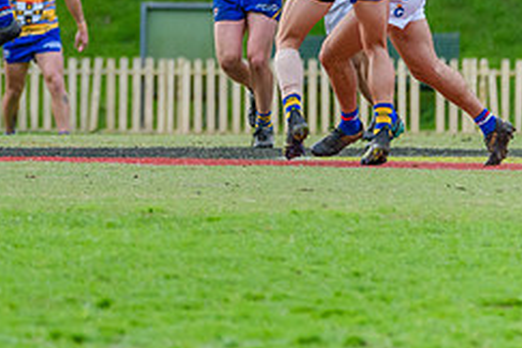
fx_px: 14252
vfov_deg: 1.4
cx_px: 34
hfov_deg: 2.1
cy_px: -115
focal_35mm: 983
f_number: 6
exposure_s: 1/1600
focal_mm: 350
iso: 2200
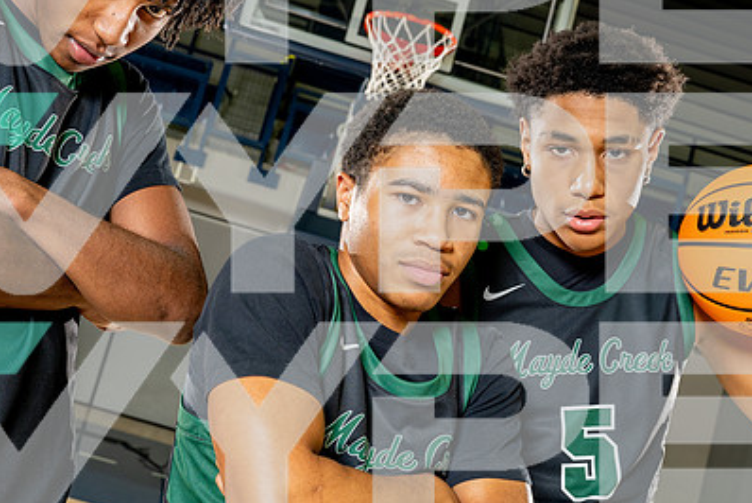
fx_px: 1066
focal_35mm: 51
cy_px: 194
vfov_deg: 26.5
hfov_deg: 38.8
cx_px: 342
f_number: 7.1
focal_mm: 35
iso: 640
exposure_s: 1/250
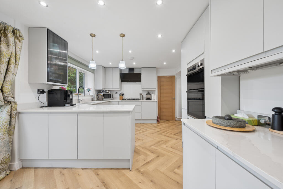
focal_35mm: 14
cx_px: 142
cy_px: 94
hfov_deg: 104.2
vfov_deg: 81.2
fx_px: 110
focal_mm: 14
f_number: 10
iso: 100
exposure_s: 1/5
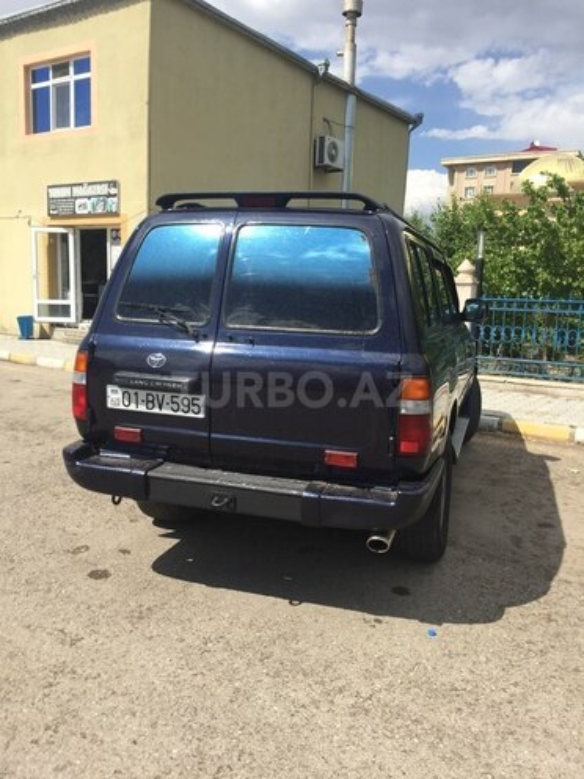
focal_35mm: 29
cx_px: 292
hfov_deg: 48.2
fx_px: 652
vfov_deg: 61.7
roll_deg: -2.2
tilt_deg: -8.3
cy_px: 390
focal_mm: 4.15
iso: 32
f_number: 2.2
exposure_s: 1/2083
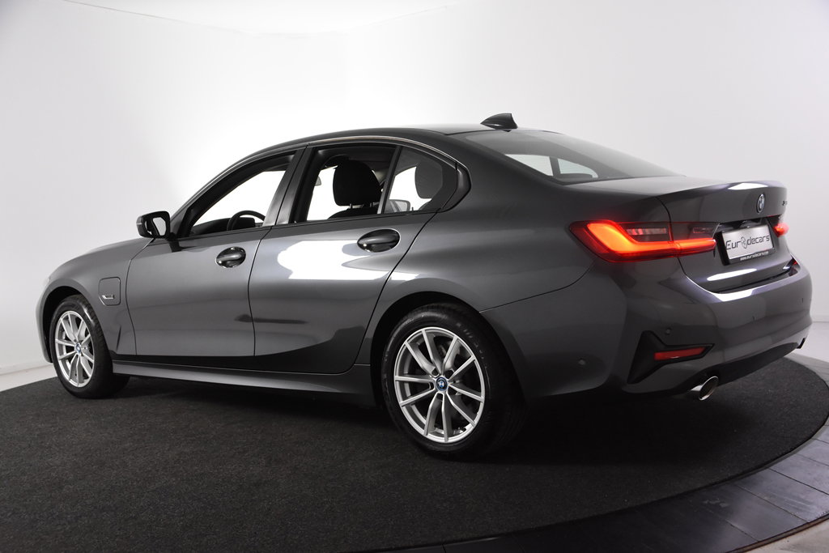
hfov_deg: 49.5
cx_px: 414
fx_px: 898
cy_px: 276
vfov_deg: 34.2
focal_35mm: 39
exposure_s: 1/100
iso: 1600
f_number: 5
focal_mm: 26
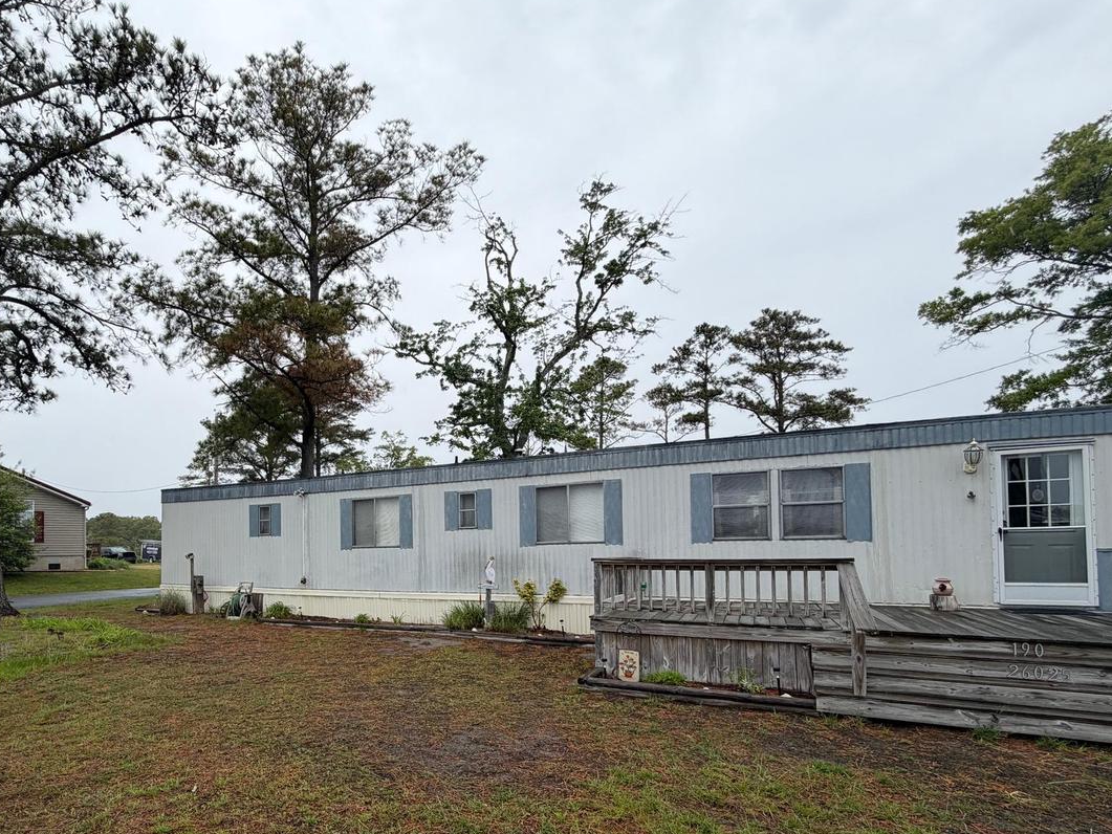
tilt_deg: +3.2
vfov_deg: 67.4
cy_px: 534
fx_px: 610
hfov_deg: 82.9
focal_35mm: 19
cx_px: 411
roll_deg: +0.8
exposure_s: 1/770
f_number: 2.2
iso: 40
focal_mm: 2.22
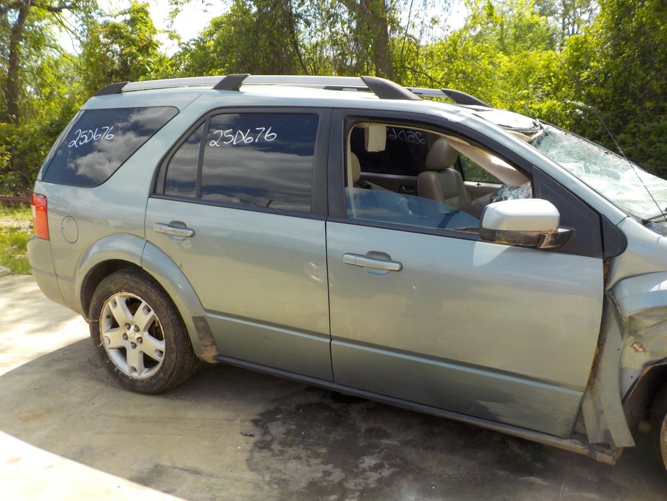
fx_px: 578
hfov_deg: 60.0
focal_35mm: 30
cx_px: 334
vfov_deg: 46.8
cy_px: 250
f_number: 3.3
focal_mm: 4.1
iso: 125
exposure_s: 1/500
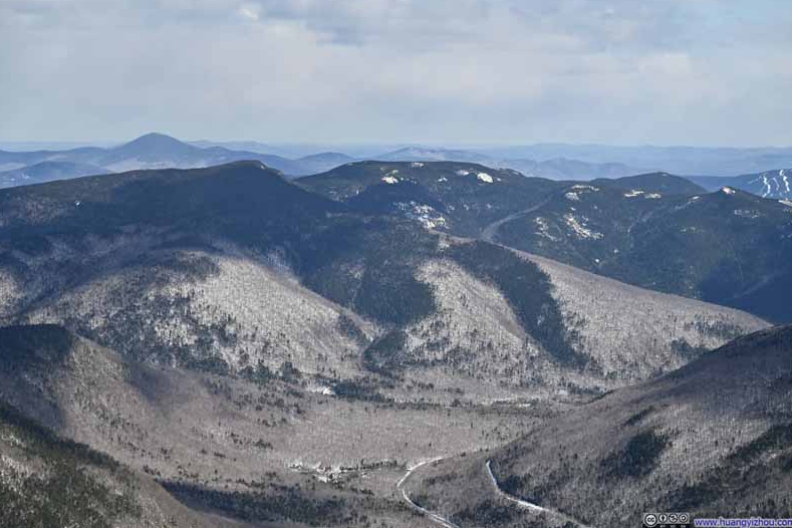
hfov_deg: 27.7
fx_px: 1606
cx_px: 397
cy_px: 261
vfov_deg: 18.7
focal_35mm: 73
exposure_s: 1/1250
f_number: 5.6
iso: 100
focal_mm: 72
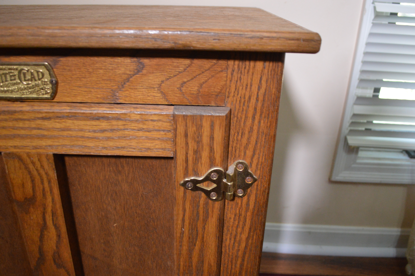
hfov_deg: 67.4
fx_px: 311
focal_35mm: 27
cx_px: 208
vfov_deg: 47.8
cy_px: 138
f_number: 3.5
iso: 1800
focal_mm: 18
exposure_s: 1/60
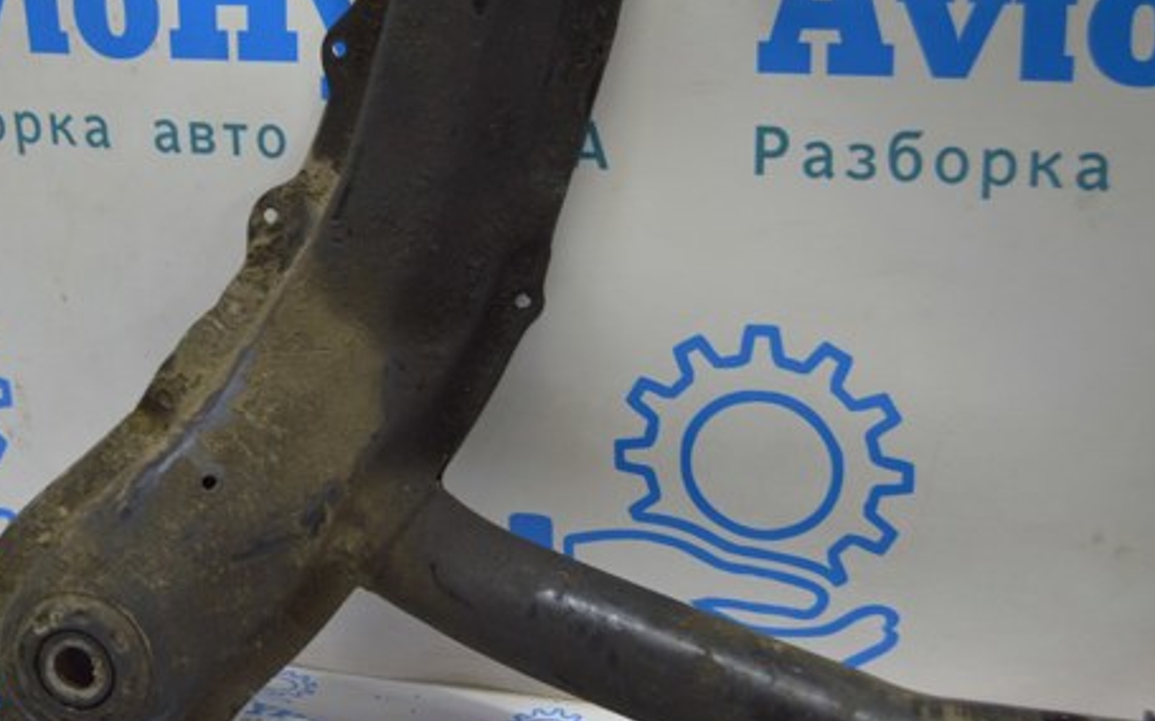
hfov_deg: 28.0
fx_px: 2297
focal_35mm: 73
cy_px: 402
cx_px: 348
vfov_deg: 17.8
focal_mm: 34
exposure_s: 1/20
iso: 400
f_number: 5.6
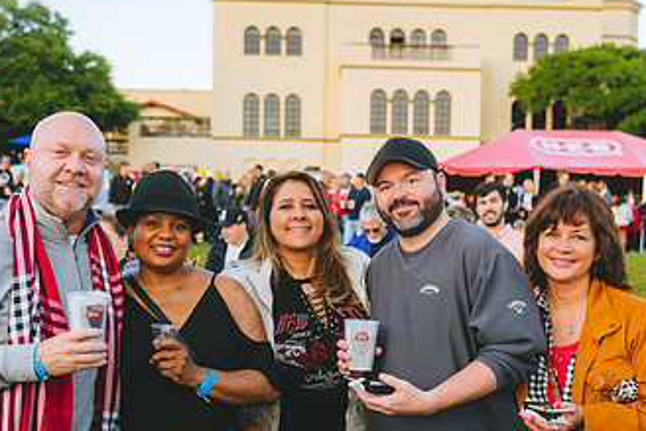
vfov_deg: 25.2
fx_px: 951
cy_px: 324
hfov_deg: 37.5
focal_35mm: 53
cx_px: 327
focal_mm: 30
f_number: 3.5
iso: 80
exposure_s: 1/160
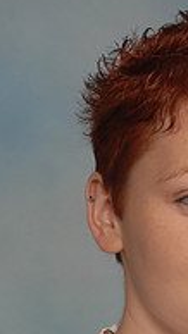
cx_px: 222
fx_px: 2918
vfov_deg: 6.5
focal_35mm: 329
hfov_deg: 3.7
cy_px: 420
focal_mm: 70
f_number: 5.6
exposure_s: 1/125
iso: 100
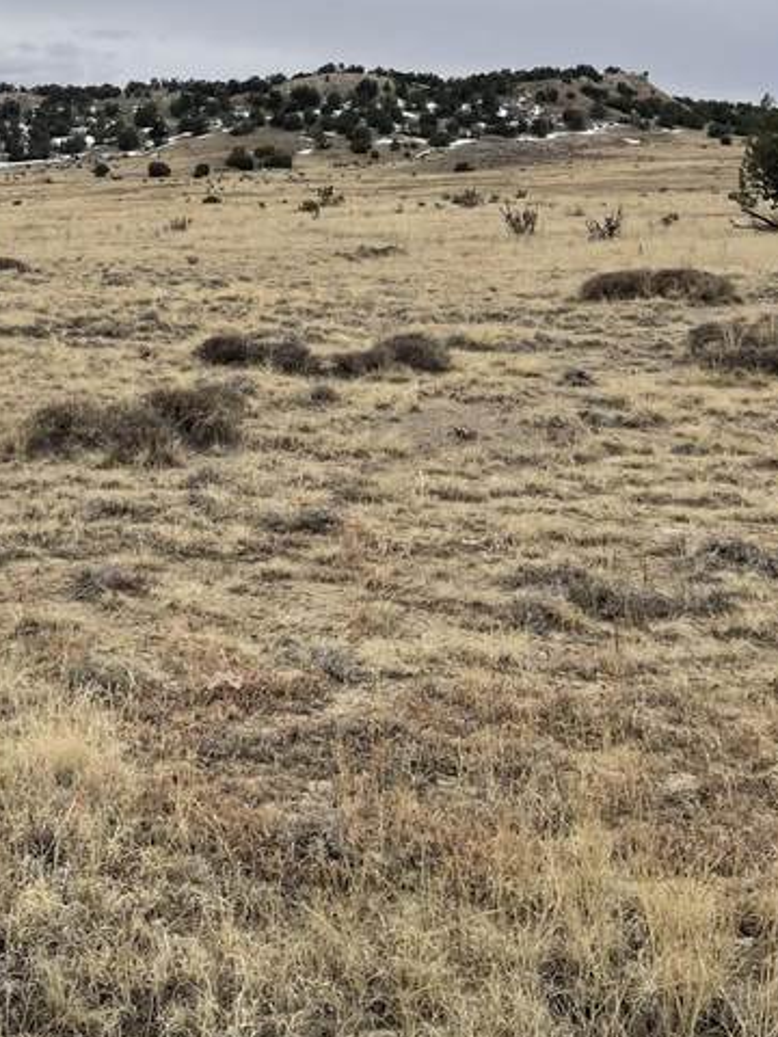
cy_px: 117
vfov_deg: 34.9
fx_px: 1558
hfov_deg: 26.8
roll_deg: +0.8
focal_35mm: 52
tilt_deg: +4.6
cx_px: 32
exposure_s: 1/3040
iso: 32
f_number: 1.6
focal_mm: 4.2
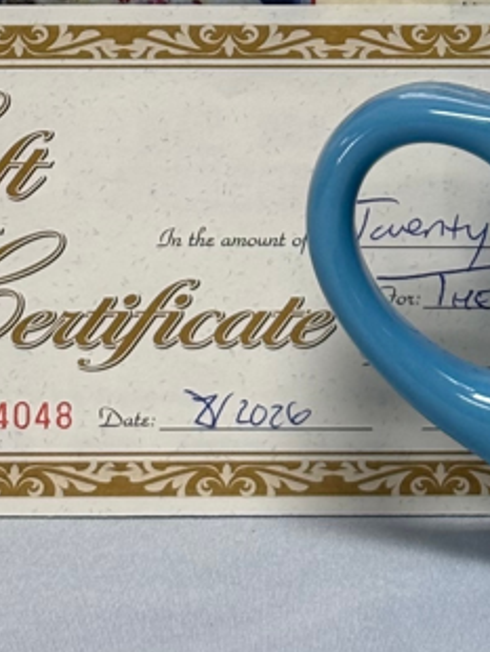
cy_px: -273
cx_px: 433
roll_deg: -1.0
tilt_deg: -3.3
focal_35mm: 201
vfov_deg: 9.6
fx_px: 3788
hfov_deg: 7.4
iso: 80
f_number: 1.6
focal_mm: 5.96
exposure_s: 1/60
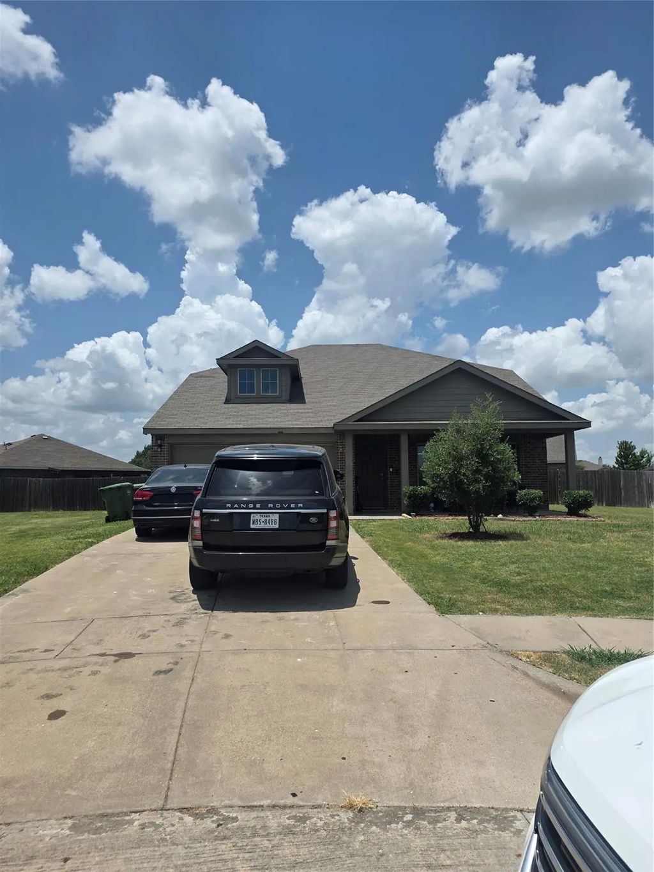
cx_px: 327
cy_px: 436
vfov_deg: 73.9
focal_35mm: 23
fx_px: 579
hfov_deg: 58.9
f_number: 1.7
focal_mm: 6.25
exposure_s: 1/7944
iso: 50
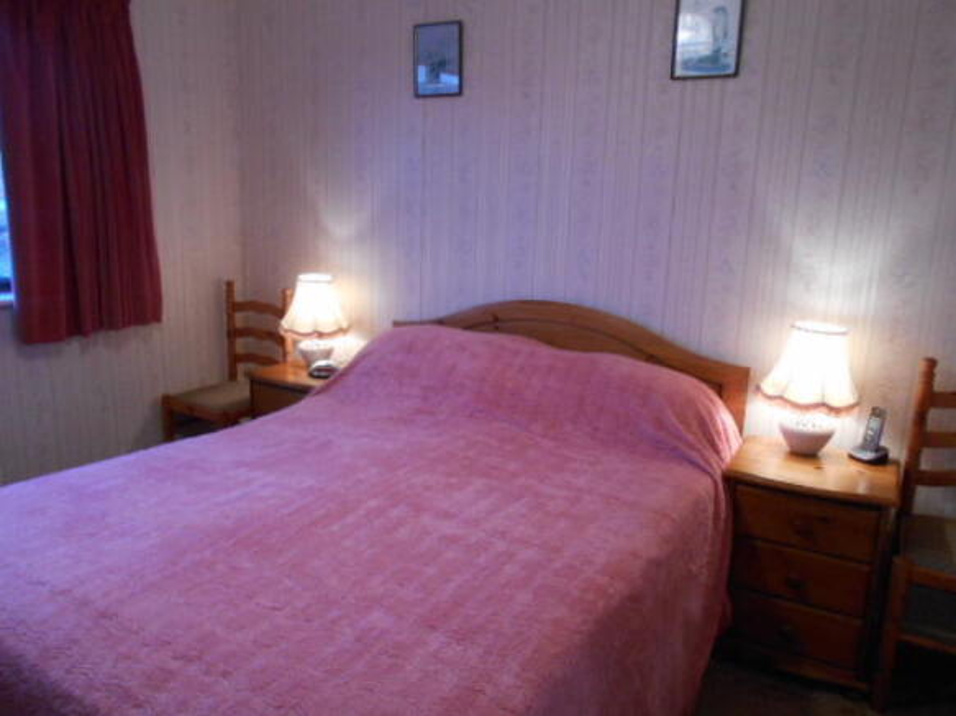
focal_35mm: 26
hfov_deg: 67.3
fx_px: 718
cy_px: 358
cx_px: 478
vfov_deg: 53.0
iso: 320
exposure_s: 1/30
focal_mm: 4.6
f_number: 3.2
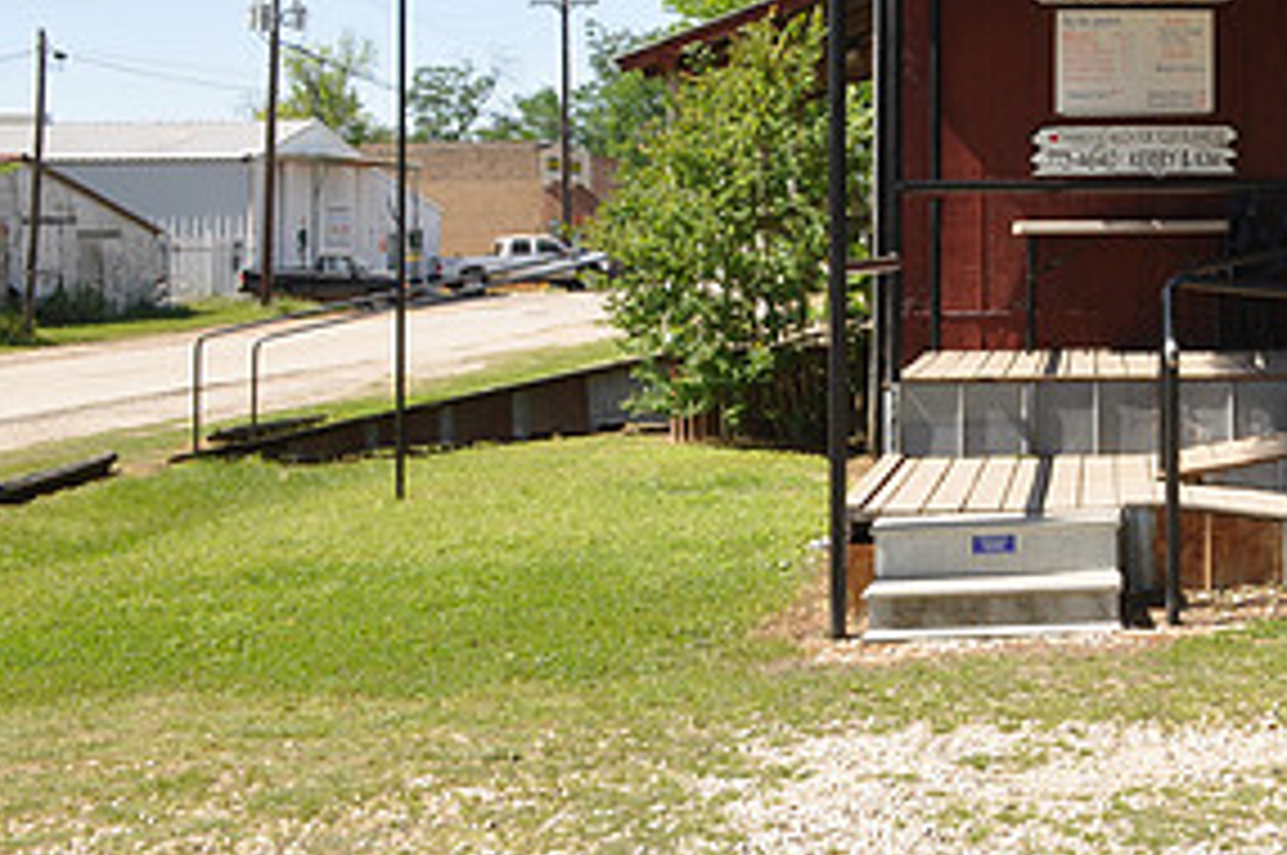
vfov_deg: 17.0
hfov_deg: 24.5
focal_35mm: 79
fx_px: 2821
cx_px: 1287
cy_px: 74
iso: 200
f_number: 11
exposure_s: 1/125
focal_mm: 26
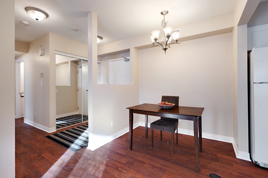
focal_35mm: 16
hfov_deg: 96.7
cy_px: 89
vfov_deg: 73.7
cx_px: 134
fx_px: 119
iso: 640
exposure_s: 1/10
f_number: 8
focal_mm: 16
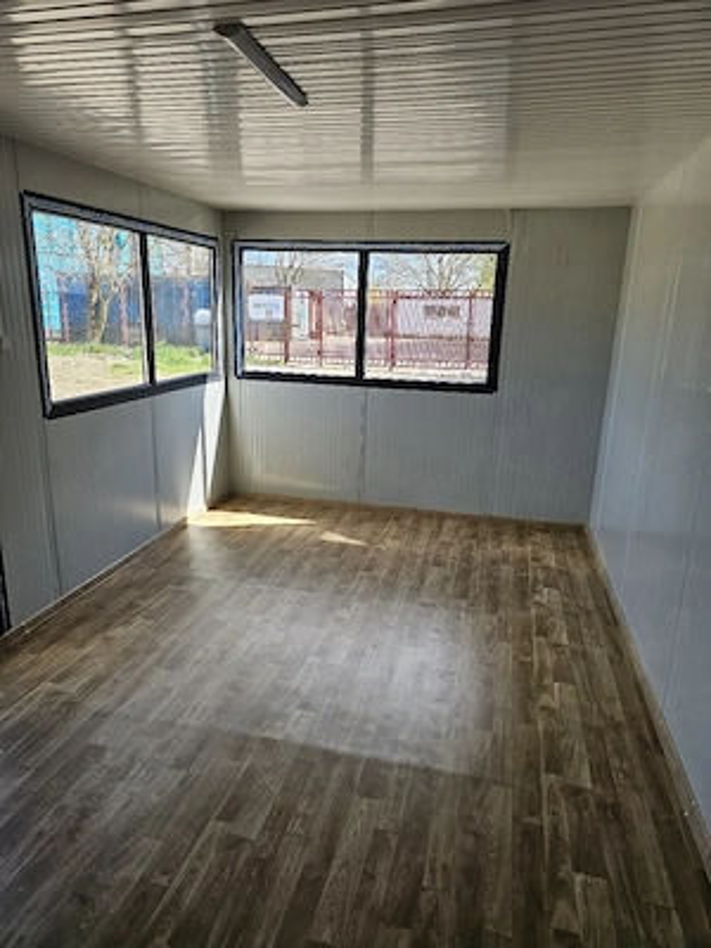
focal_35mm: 23
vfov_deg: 73.9
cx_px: 356
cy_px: 474
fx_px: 630
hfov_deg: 58.9
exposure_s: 1/182
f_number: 1.7
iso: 20
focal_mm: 6.3
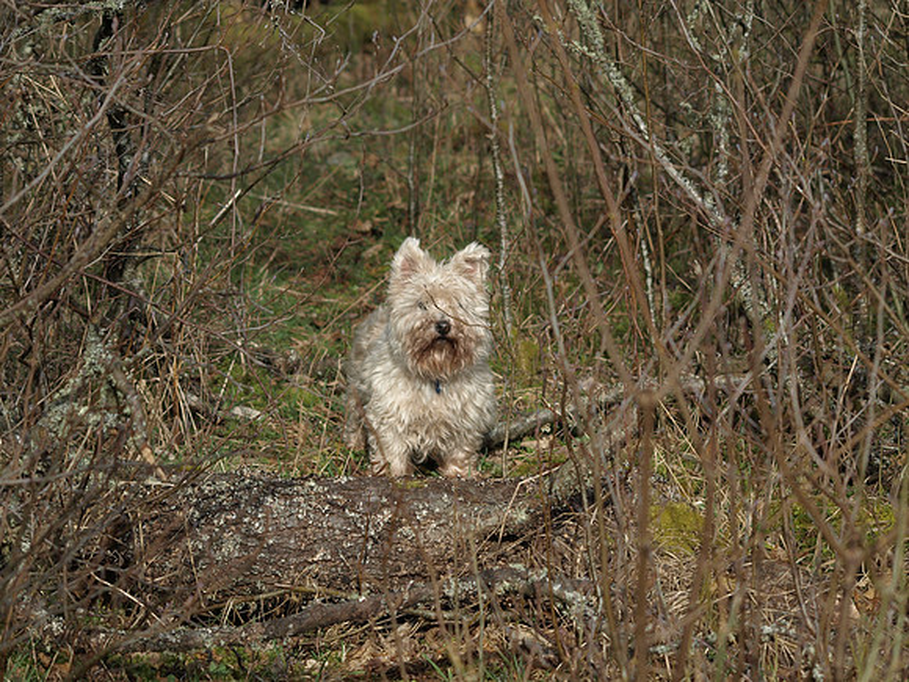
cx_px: 454
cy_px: 341
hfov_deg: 9.5
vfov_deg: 7.1
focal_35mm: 208
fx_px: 5462
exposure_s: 1/2000
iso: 400
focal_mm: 104
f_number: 5.6
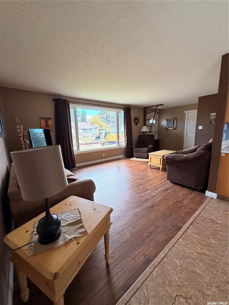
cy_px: 152
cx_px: 114
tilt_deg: -10.2
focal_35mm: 14
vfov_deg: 102.1
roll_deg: +1.2
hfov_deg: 85.7
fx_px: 123
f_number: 2.2
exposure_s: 1/85
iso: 320
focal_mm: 2.22
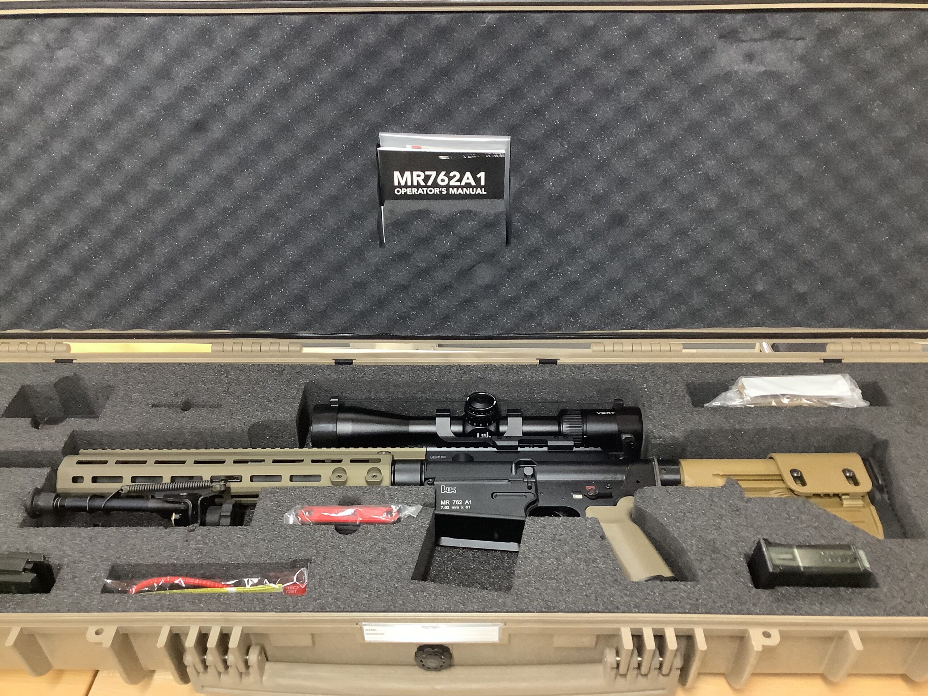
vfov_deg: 45.4
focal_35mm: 31
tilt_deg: -37.3
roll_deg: +1.0
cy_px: 348
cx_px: 464
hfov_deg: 58.4
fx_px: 831
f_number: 2.4
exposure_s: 1/60
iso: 400
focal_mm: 3.3
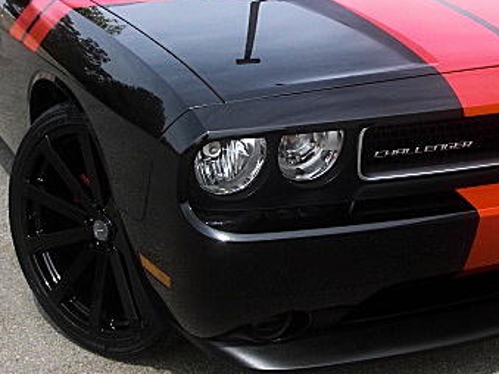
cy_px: 137
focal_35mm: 68
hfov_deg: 28.5
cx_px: 294
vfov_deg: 21.5
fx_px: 980
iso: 50
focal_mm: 6.3
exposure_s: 1/500
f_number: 2.8
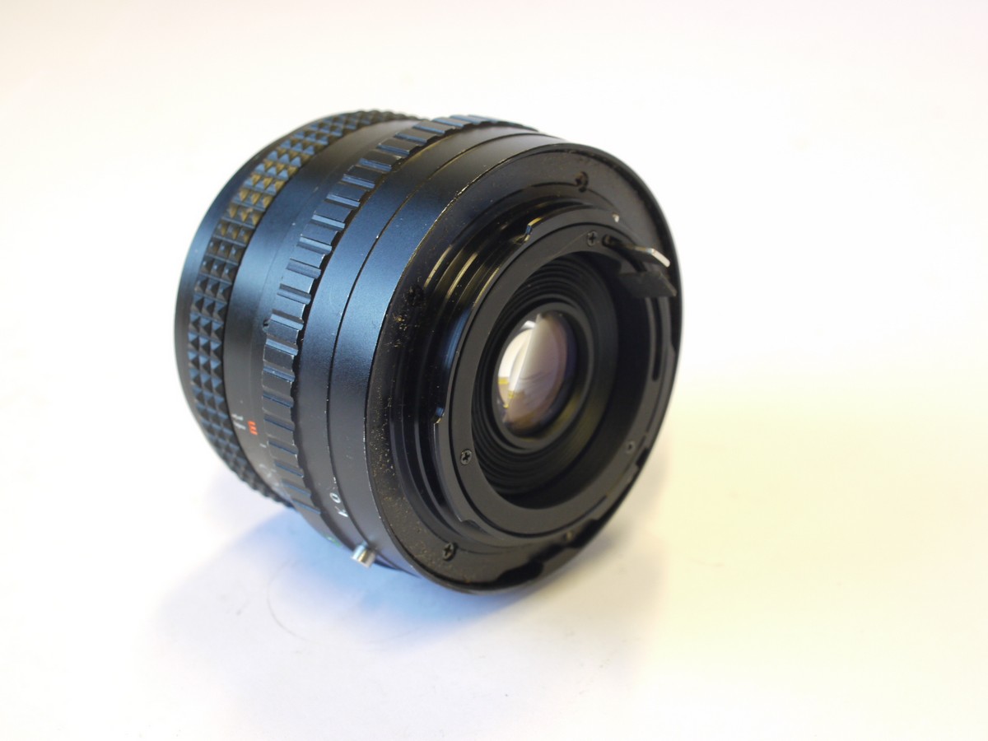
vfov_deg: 24.4
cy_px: 370
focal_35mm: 60
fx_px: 1713
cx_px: 494
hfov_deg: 32.2
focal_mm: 30
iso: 400
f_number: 8
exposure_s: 1/13
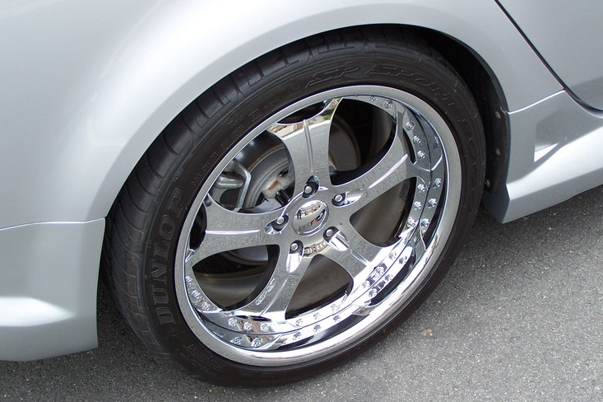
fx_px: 1122
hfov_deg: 30.1
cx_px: 327
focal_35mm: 67
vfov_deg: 20.3
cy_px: 210
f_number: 3.1
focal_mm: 9.8
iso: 80
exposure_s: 1/320
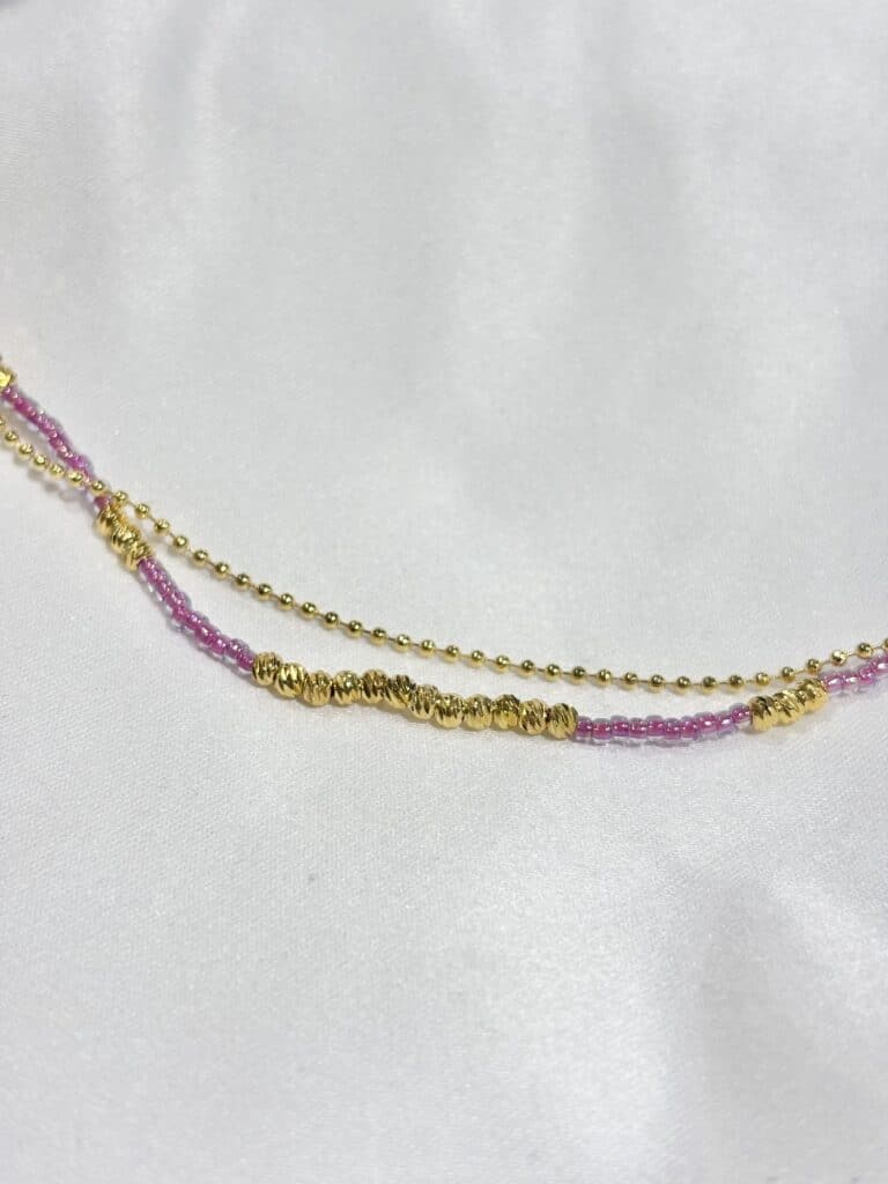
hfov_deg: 28.0
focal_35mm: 52
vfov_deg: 36.8
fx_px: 1779
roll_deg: +2.7
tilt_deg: -28.2
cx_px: 444
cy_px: 592
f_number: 1.6
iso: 32
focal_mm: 5.96
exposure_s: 1/380
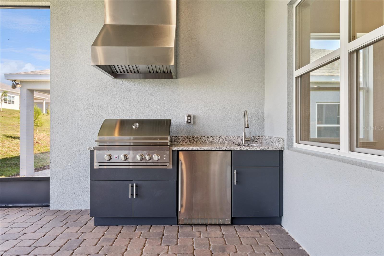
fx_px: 256
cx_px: 192
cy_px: 128
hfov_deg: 73.8
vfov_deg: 53.1
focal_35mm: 24
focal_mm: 24
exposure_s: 1/50
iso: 800
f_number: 11
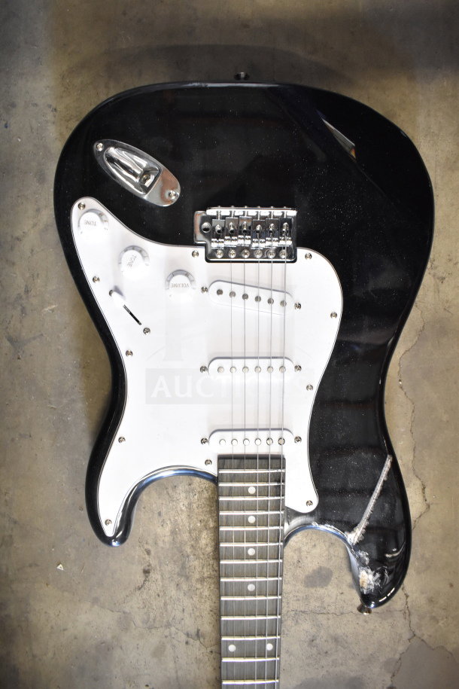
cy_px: 344
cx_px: 230
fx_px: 516
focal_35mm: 27
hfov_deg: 47.9
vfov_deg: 67.4
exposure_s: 1/30
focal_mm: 18
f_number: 3.5
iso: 2000
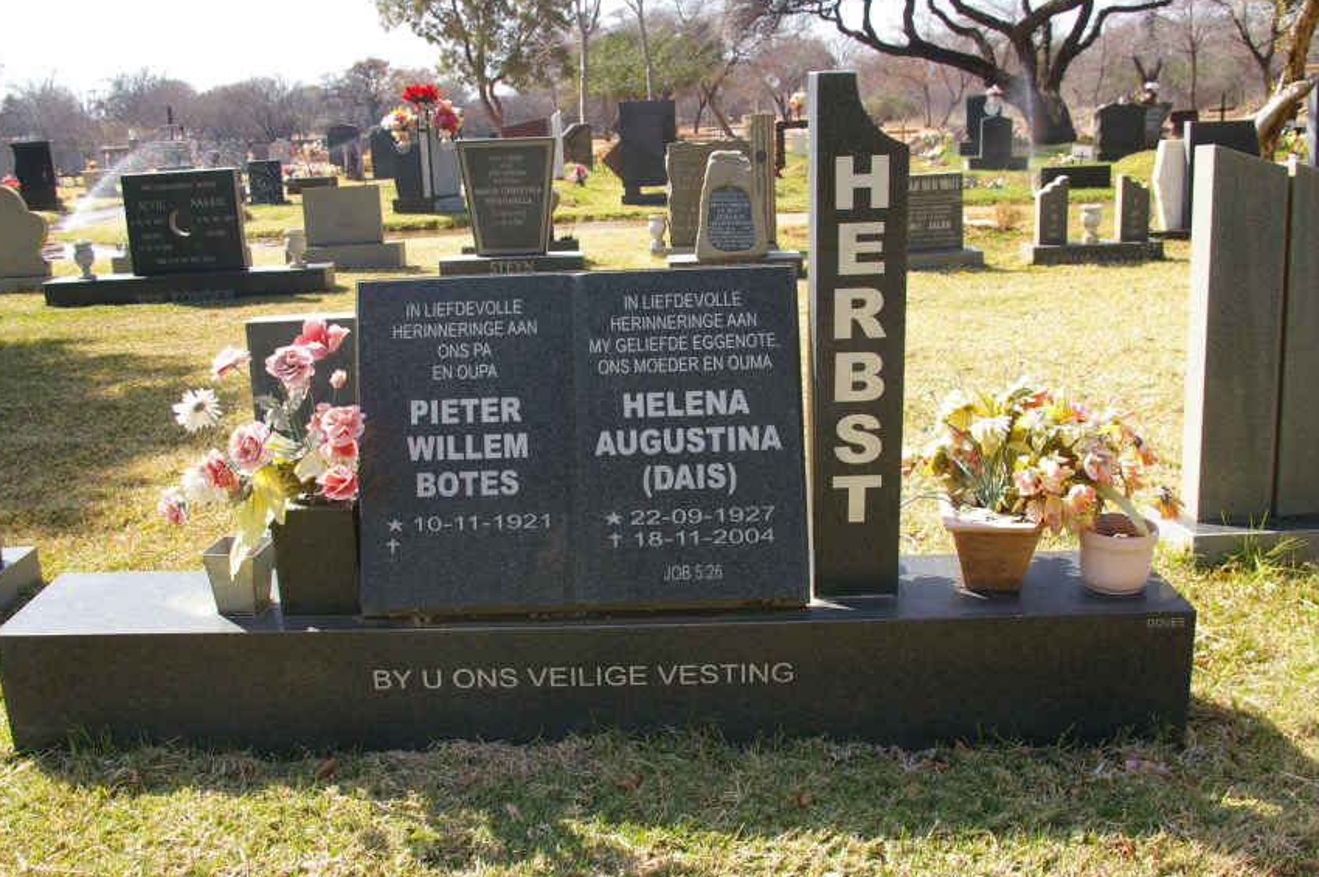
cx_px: 604
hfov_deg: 55.0
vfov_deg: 38.2
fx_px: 1265
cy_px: 410
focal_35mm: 35
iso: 200
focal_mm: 21
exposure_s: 1/180
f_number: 8
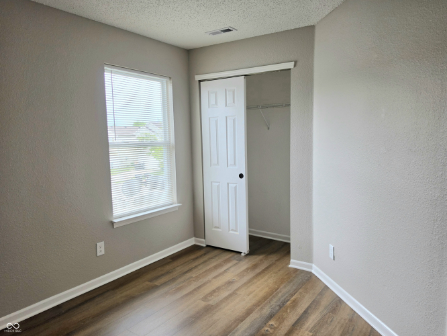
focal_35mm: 23
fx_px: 297
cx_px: 224
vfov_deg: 58.9
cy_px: 168
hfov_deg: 73.9
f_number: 1.4
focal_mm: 6.5
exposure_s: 1/370
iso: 32
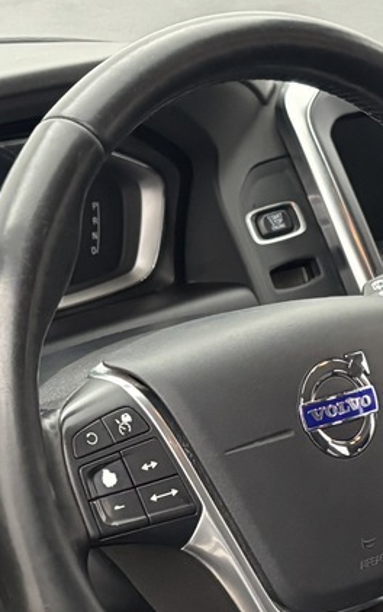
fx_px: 1569
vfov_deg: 21.9
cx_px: 203
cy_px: 444
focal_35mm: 94
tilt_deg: -29.1
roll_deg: -2.9
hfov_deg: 13.9
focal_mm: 5.96
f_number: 1.6
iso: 500
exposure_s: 1/57
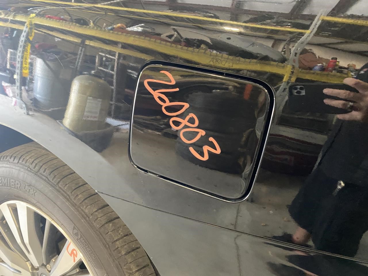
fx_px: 276
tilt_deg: -23.3
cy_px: 138
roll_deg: -7.7
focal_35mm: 26
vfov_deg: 53.1
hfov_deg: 67.3
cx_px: 184
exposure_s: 1/30
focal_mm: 4.25
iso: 640
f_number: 1.8
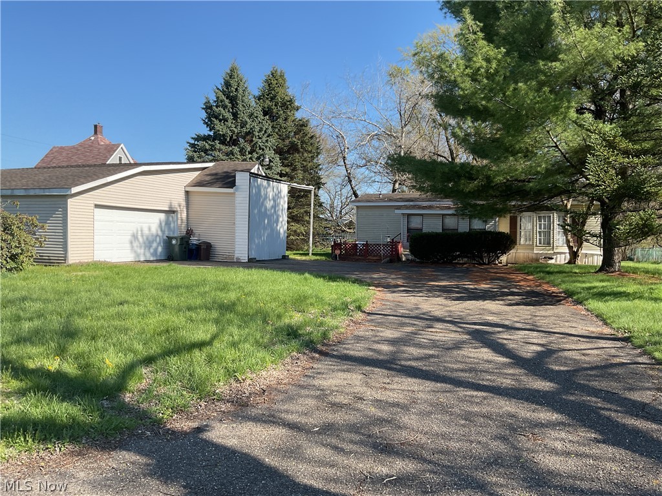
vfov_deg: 48.2
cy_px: 248
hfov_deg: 61.7
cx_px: 331
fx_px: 555
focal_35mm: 29
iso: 16
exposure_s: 1/883
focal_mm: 3
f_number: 1.8
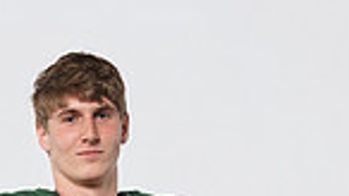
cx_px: 74
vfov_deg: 9.2
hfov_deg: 18.2
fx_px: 1082
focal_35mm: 117
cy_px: 492
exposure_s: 1/160
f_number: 8
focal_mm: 36.3
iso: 500
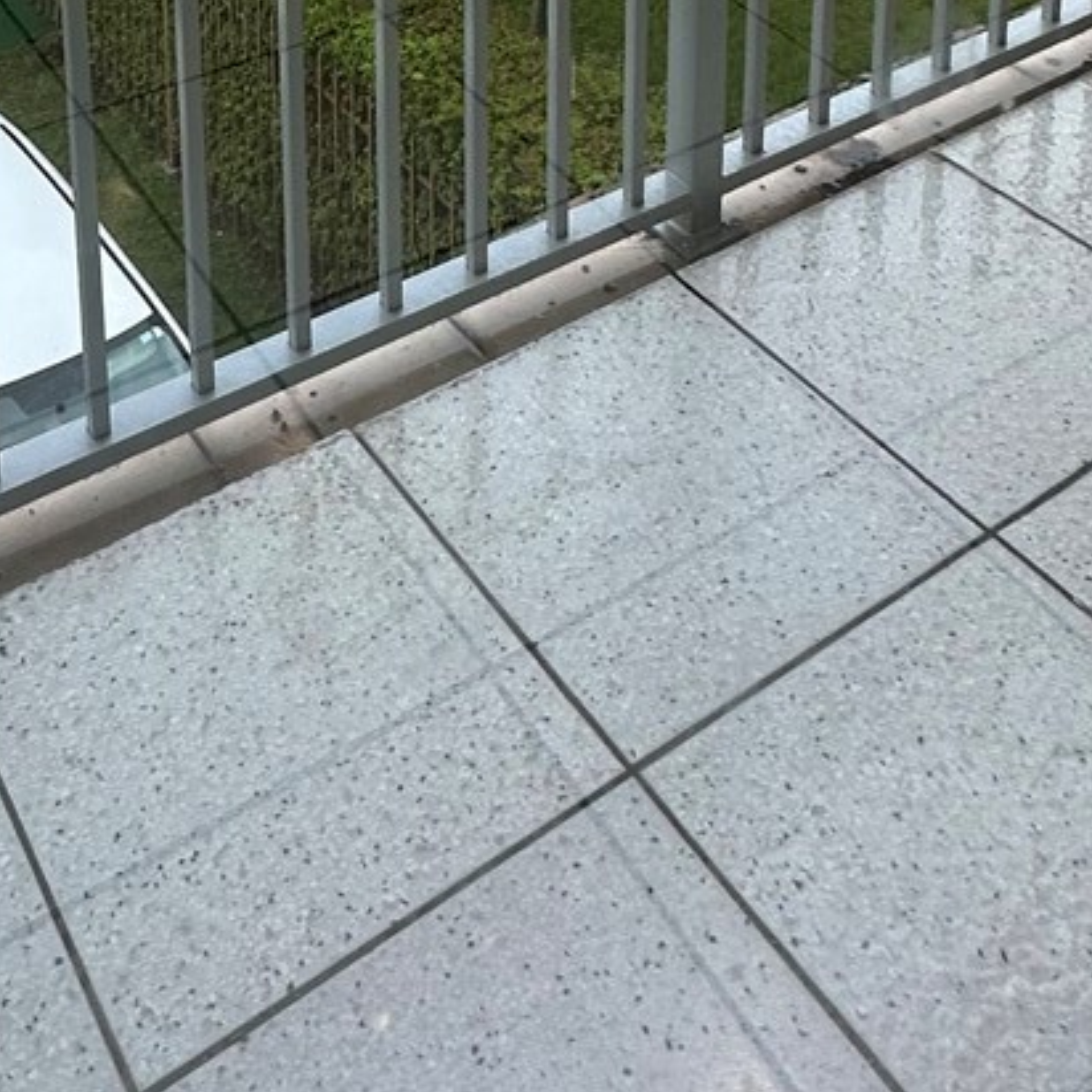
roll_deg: +0.9
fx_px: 1713
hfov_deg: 34.9
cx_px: 331
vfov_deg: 26.4
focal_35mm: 48
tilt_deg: -11.8
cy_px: -514
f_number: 2.2
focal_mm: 2.22
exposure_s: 1/120
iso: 40
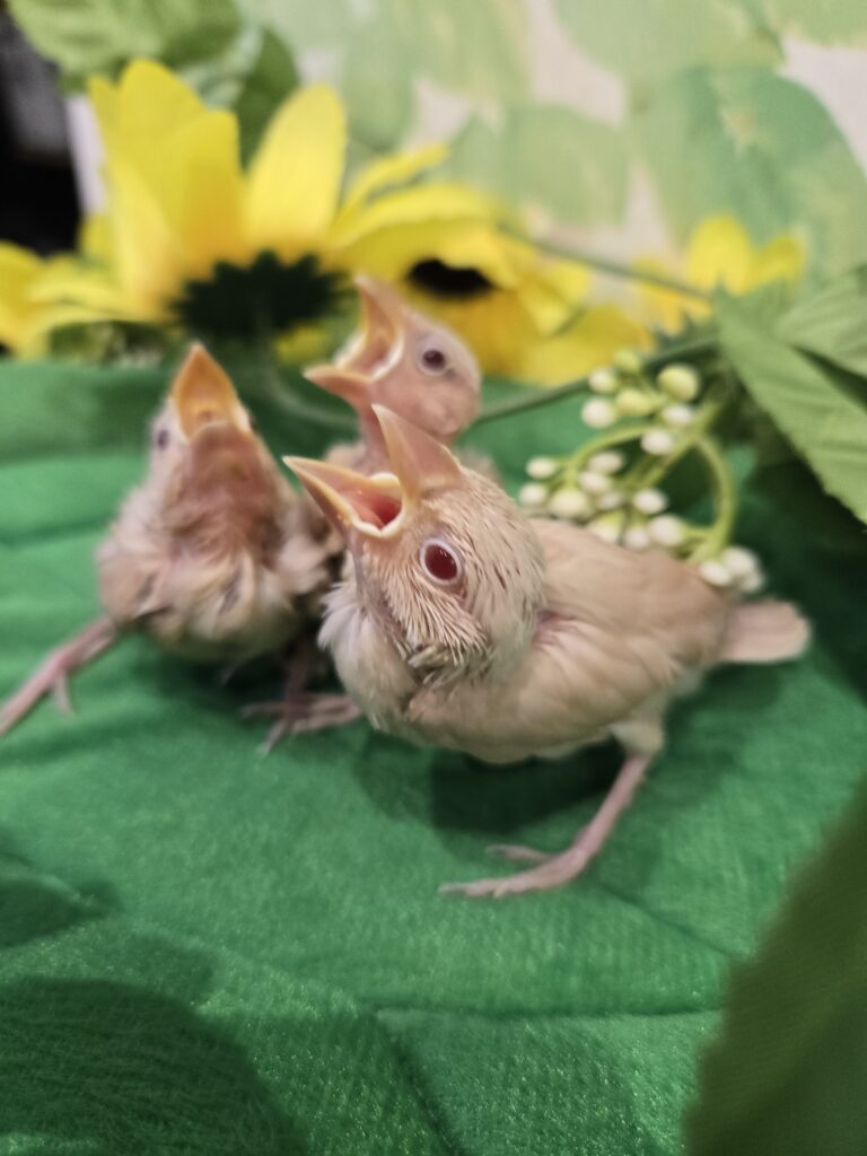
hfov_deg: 58.9
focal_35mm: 23
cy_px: 578
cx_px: 434
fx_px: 768
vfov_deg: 73.9
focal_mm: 5.4
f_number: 1.8
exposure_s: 1/120
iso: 200
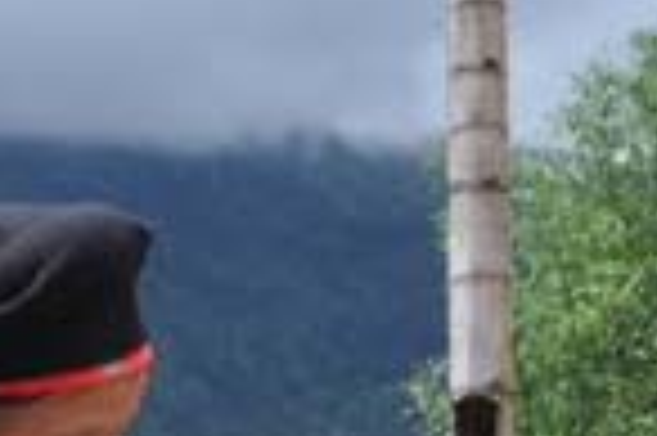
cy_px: 789
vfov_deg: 8.9
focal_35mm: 148
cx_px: 446
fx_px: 2698
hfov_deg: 13.9
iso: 500
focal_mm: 24
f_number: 16
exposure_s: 1/250
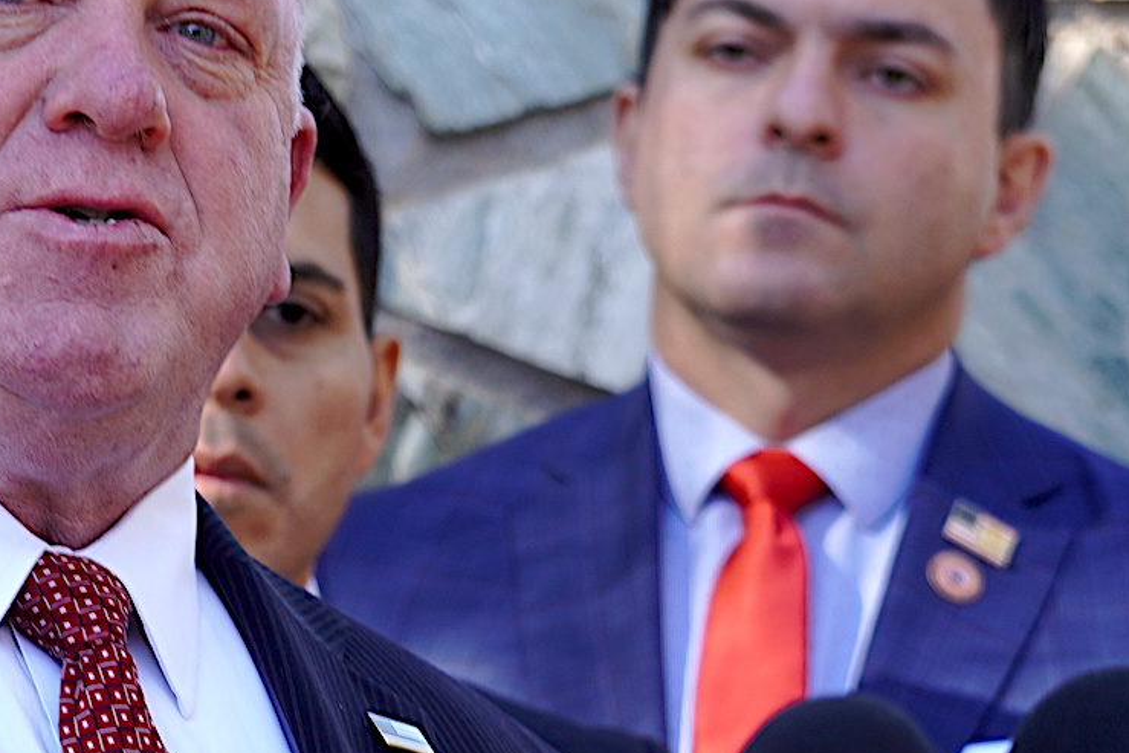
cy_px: 693
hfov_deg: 7.2
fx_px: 8908
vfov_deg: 4.8
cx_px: 316
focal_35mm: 284
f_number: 4
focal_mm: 70
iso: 125
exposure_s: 1/125
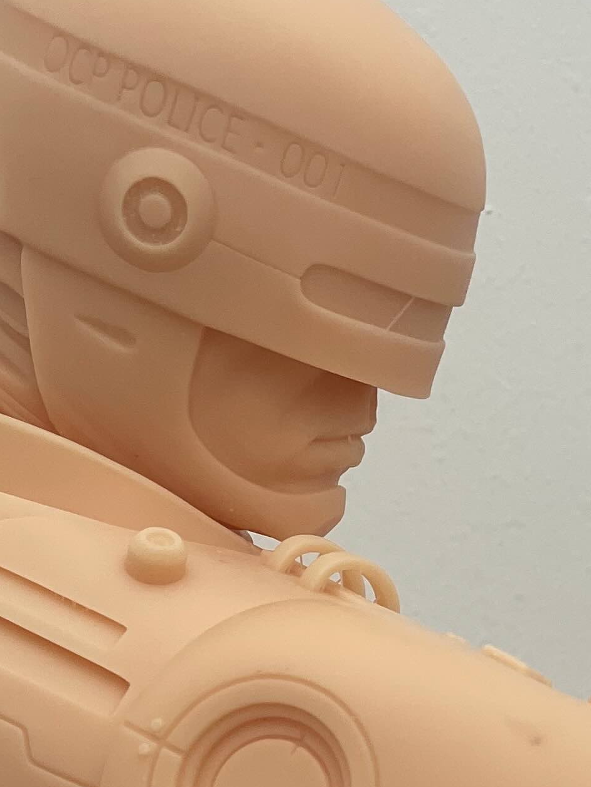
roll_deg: +0.3
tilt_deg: -9.4
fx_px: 3800
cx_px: 215
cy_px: 956
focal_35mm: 167
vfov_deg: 11.6
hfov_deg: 8.9
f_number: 2
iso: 25
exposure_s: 1/176
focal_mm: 6
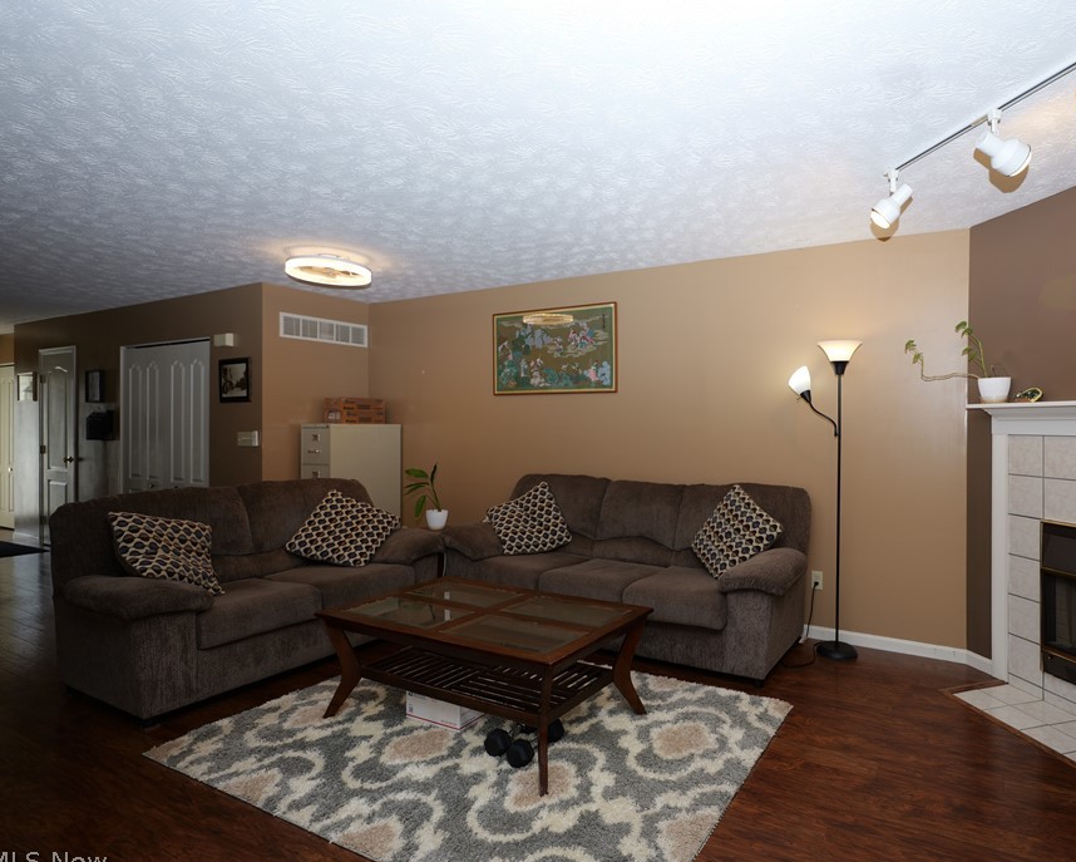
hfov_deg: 81.9
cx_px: 662
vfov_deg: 70.9
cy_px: 428
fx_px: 605
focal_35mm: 19
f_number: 2.8
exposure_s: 1/60
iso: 100
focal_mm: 16
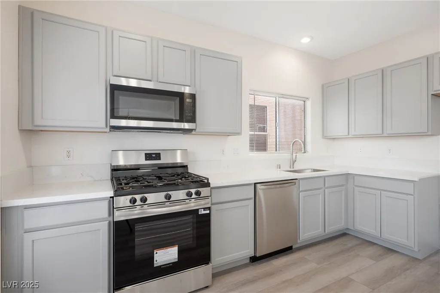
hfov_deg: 92.9
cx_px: 220
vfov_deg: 70.1
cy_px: 146
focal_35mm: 17
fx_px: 209
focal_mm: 17.1
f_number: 9
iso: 100
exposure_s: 1/2
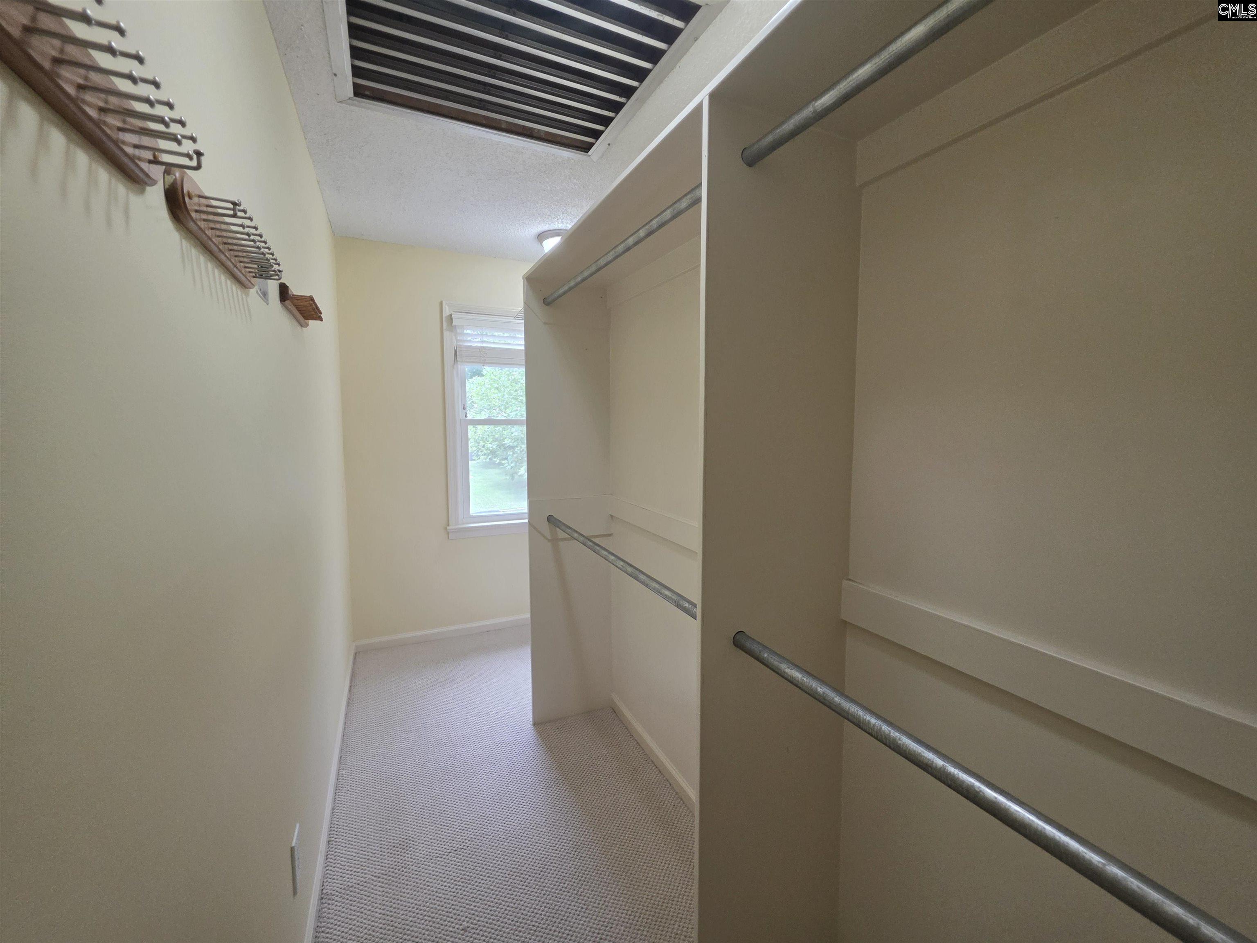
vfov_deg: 89.9
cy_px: 472
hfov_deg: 106.2
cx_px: 628
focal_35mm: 13
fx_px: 472
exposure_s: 1/359
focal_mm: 2.2
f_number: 1.9
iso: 320
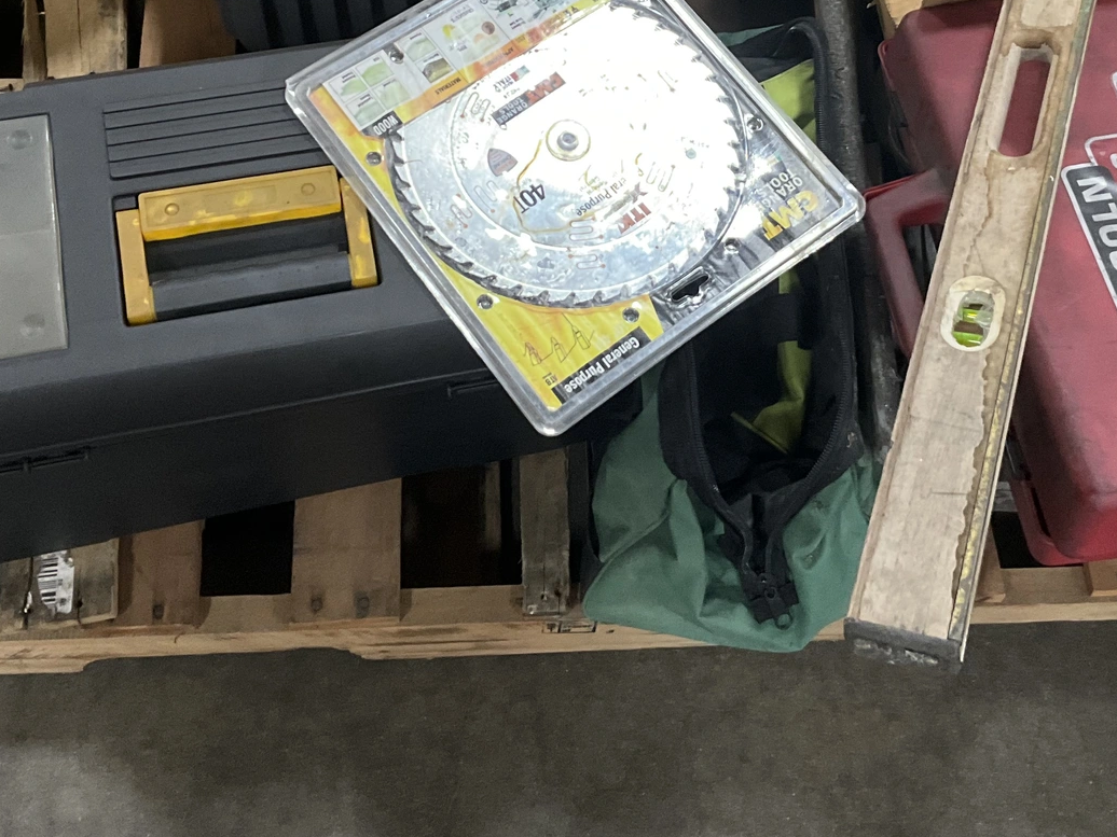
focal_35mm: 56
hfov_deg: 34.3
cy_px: 115
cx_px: 640
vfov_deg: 25.4
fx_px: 1807
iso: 200
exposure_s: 1/40
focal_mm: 3
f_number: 1.8
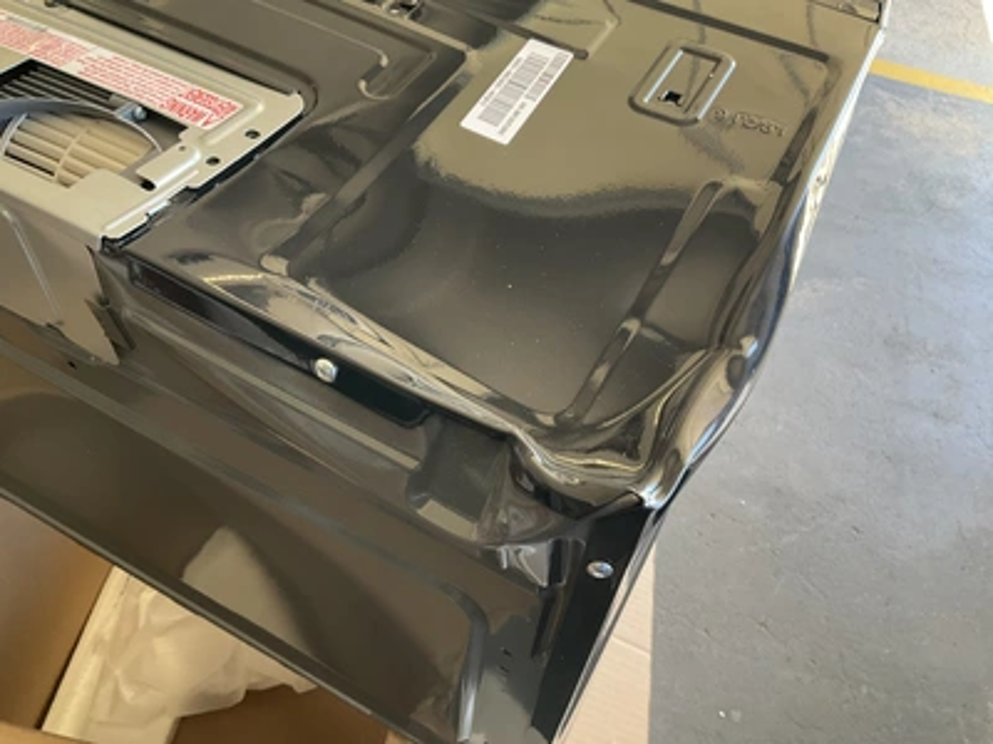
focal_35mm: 29
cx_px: 496
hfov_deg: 61.7
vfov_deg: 48.2
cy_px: 372
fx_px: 832
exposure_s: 1/60
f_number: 1.8
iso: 80
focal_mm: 3
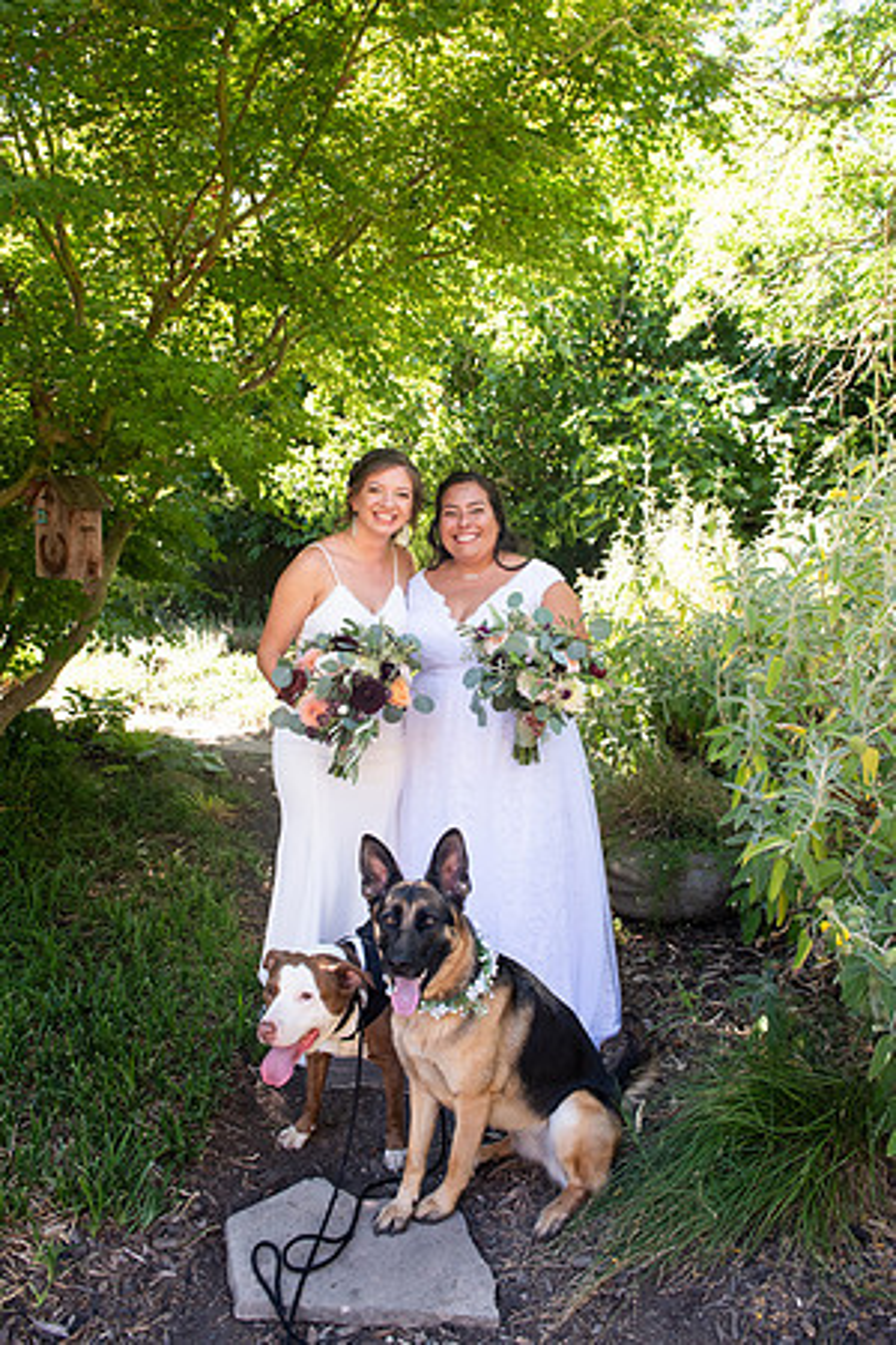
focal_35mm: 24
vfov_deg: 73.7
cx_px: 448
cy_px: 672
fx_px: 896
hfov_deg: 53.1
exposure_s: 1/200
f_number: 5
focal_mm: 24
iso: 640
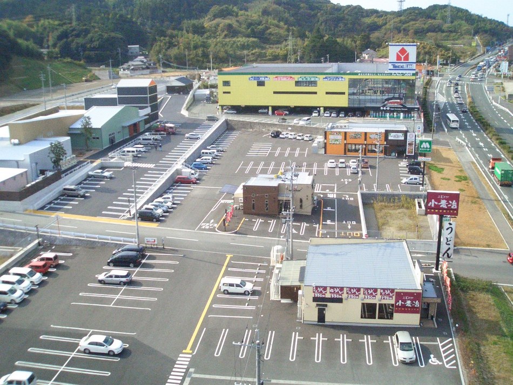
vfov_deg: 39.6
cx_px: 256
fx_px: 533
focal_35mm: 36
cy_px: 192
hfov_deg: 51.4
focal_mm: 4.8
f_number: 8
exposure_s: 1/500
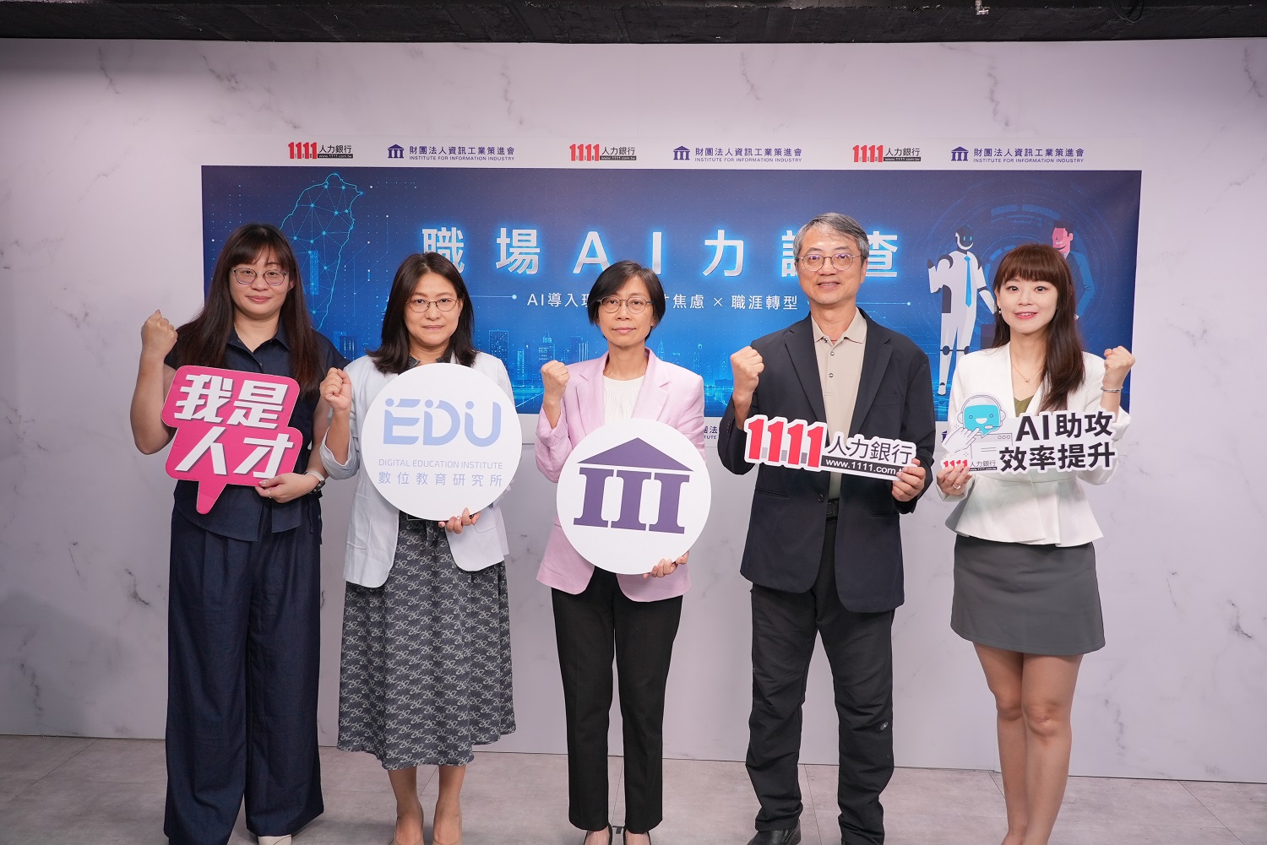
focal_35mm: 33
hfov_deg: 57.2
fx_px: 1162
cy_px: 422
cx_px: 634
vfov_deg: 40.0
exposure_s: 1/125
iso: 500
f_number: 4
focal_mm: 33
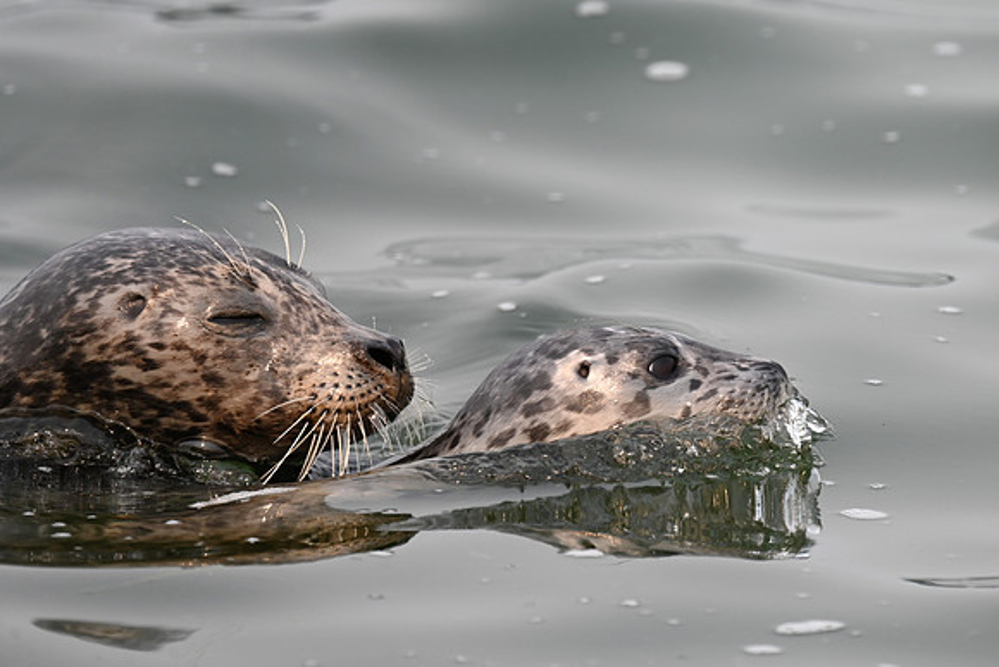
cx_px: 500
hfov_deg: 2.6
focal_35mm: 800
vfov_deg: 1.7
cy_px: 334
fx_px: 22204
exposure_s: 1/800
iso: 280
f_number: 6.3
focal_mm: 800
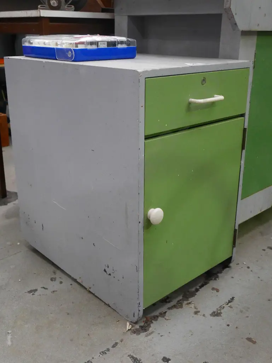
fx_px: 419
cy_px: 182
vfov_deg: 46.8
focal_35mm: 40
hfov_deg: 36.0
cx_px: 136
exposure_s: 1/80
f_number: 4.6
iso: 3200
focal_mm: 20
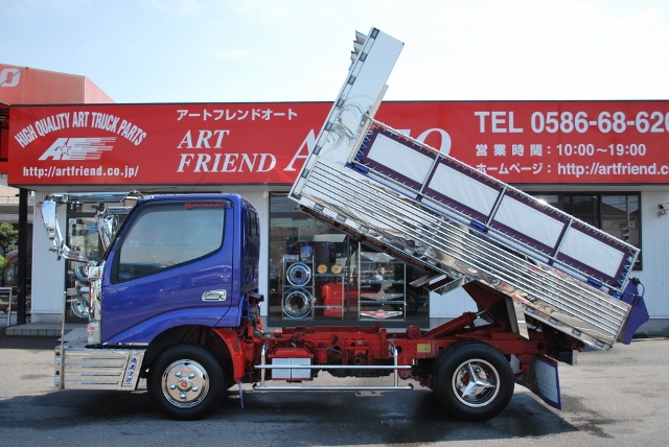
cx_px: 334
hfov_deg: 49.5
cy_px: 224
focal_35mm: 39
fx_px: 725
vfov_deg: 34.3
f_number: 4.2
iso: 125
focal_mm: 26
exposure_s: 1/500
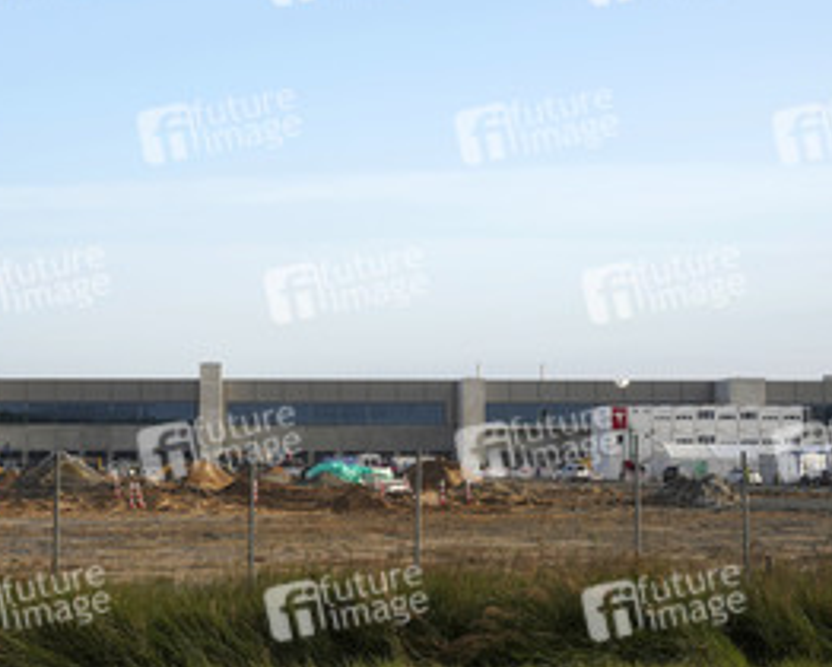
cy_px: 206
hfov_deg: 24.0
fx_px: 1947
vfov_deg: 19.4
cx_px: 262
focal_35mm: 79
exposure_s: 1/250
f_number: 11
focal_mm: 49
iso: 320
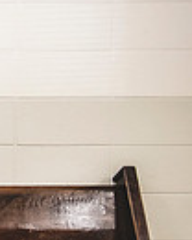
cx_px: -325
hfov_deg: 8.9
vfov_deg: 12.8
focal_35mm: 151
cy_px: 125
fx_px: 1073
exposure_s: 1/160
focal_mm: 36
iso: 500
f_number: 2.8
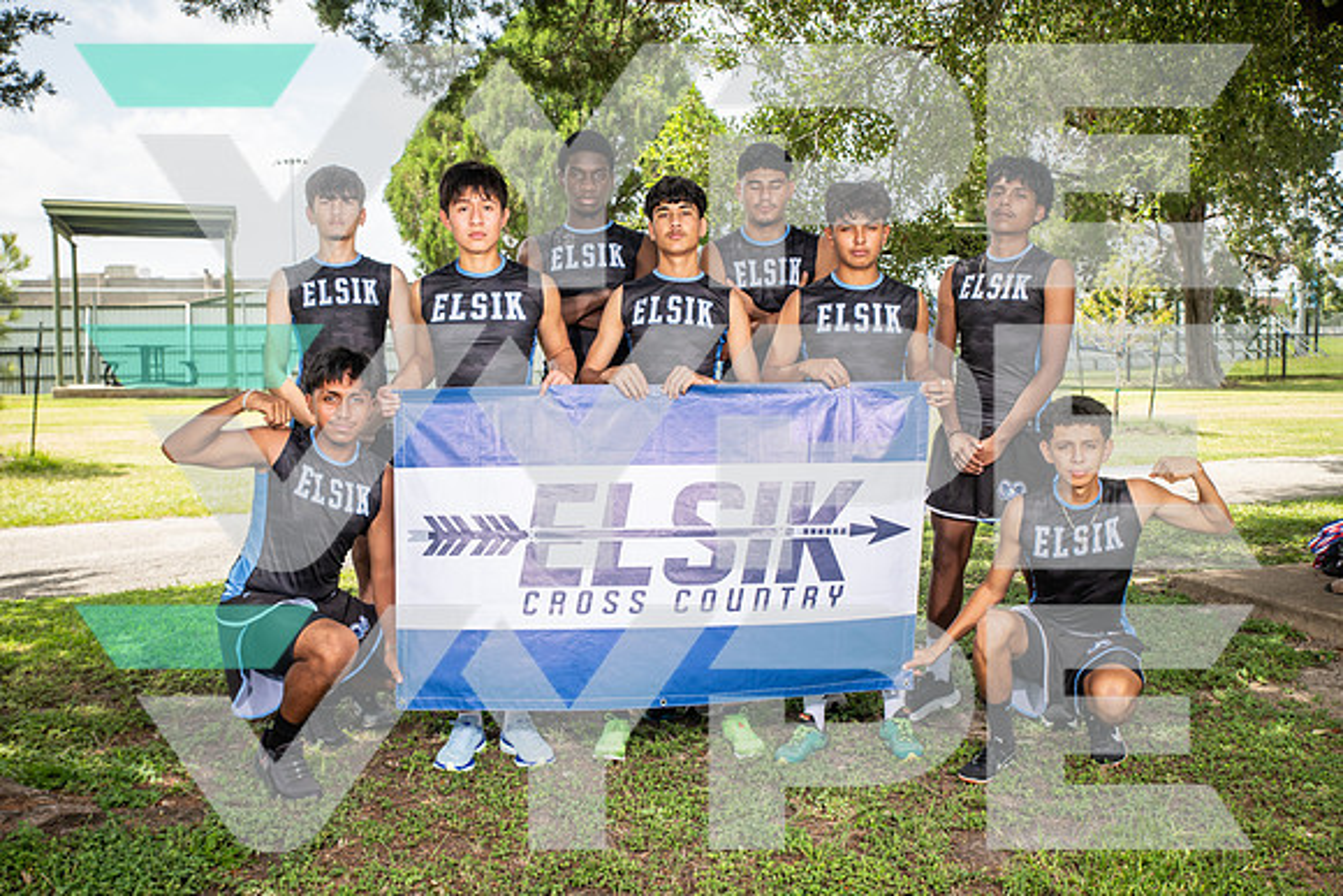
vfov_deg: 36.9
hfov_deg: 53.1
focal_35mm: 36
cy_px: 448
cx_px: 672
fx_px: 1343
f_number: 6.3
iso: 250
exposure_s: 1/500
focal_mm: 36
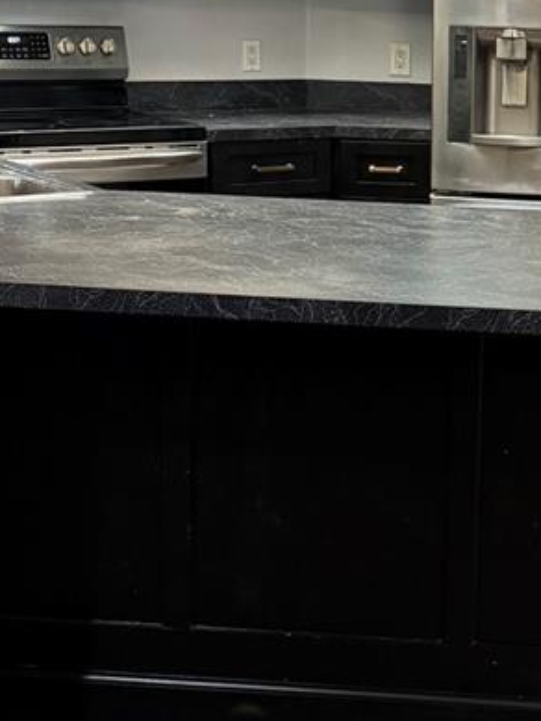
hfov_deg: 19.1
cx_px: 591
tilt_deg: -8.4
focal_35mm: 74
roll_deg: -2.1
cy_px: 263
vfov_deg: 26.2
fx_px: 1541
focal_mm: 6.76
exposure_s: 1/60
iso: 320
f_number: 1.78
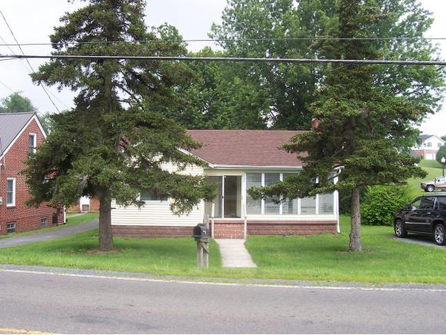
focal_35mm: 37
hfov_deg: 50.1
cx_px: 223
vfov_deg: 38.7
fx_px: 477
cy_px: 168
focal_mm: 5.6
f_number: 5.6
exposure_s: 1/125
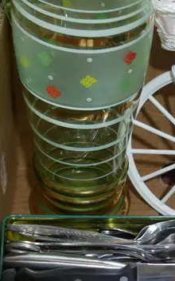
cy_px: 199
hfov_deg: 11.3
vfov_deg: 18.7
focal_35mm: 111
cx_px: 270
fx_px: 847
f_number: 4
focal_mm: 18
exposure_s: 1/60
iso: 250
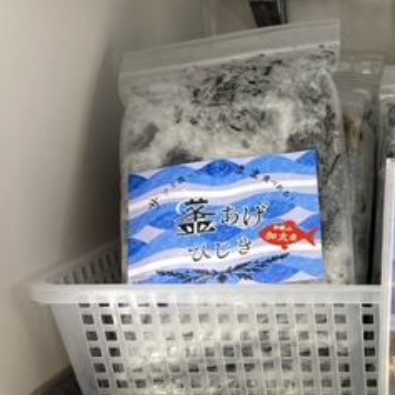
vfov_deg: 27.3
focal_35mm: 62
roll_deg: -1.2
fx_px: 800
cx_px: 512
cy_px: 297
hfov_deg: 24.3
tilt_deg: -17.7
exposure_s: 1/120
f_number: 1.8
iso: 32
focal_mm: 4.25
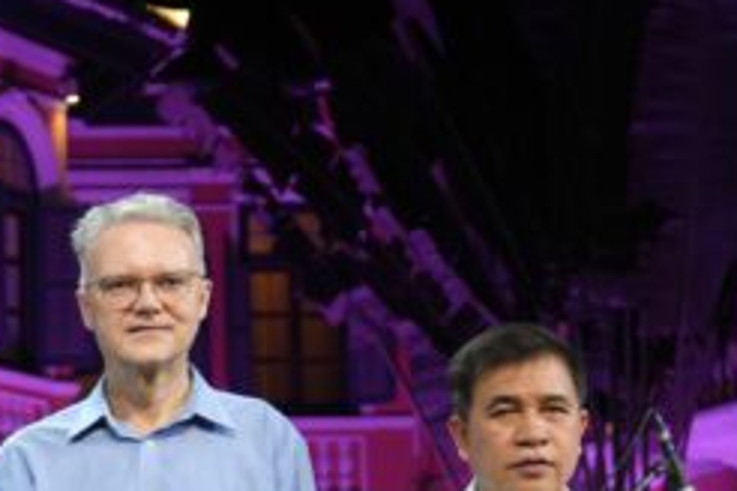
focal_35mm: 133
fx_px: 2723
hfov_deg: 14.0
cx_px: -524
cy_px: 726
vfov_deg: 10.0
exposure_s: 1/250
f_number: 2.8
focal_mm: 32
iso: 500
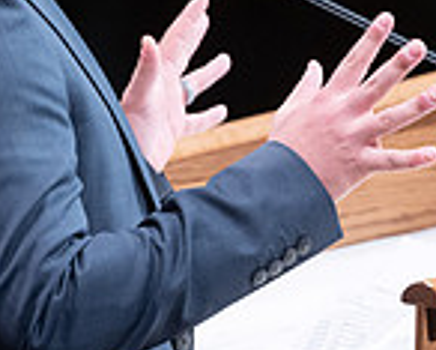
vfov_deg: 2.1
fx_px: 9607
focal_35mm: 744
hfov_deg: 2.6
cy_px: -34
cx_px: 499
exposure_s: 1/400
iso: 640
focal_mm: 200
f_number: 2.8
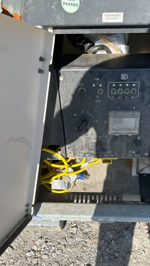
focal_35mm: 31
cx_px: 97
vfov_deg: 62.6
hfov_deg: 37.5
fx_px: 219
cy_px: 131
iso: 50
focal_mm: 5.7
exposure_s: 1/1808
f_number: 1.5
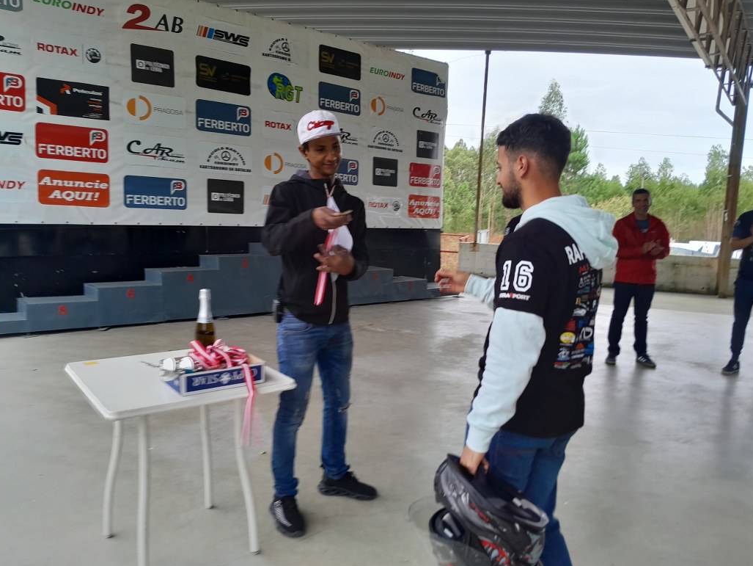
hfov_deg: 65.3
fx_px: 588
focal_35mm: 27
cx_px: 374
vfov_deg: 51.4
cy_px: 291
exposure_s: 1/60
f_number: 1.8
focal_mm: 3.98
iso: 40
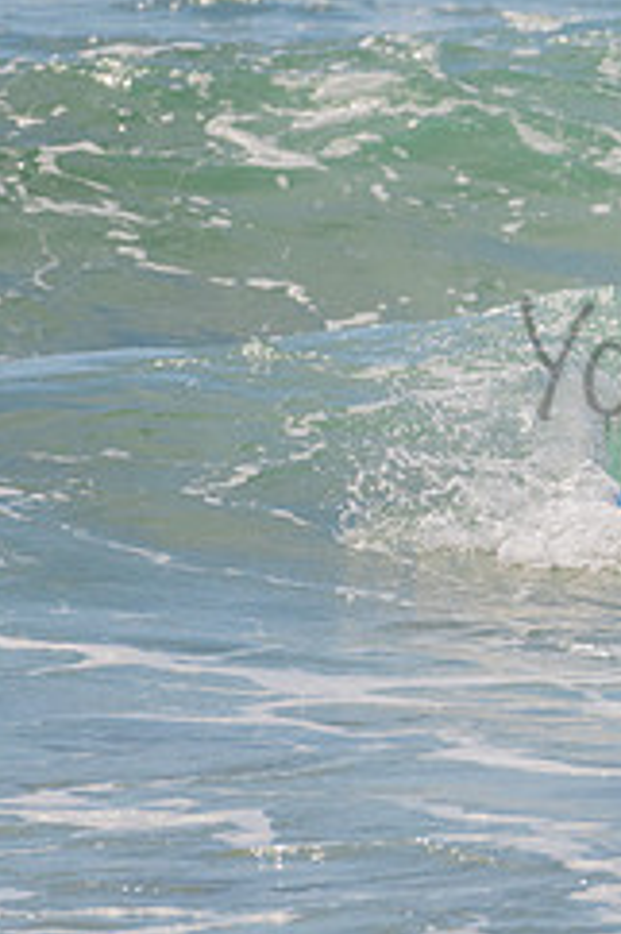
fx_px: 38062
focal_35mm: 1469
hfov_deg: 0.9
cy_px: 299
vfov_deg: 1.4
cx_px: 839
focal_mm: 500
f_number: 5.6
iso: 160
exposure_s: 1/500
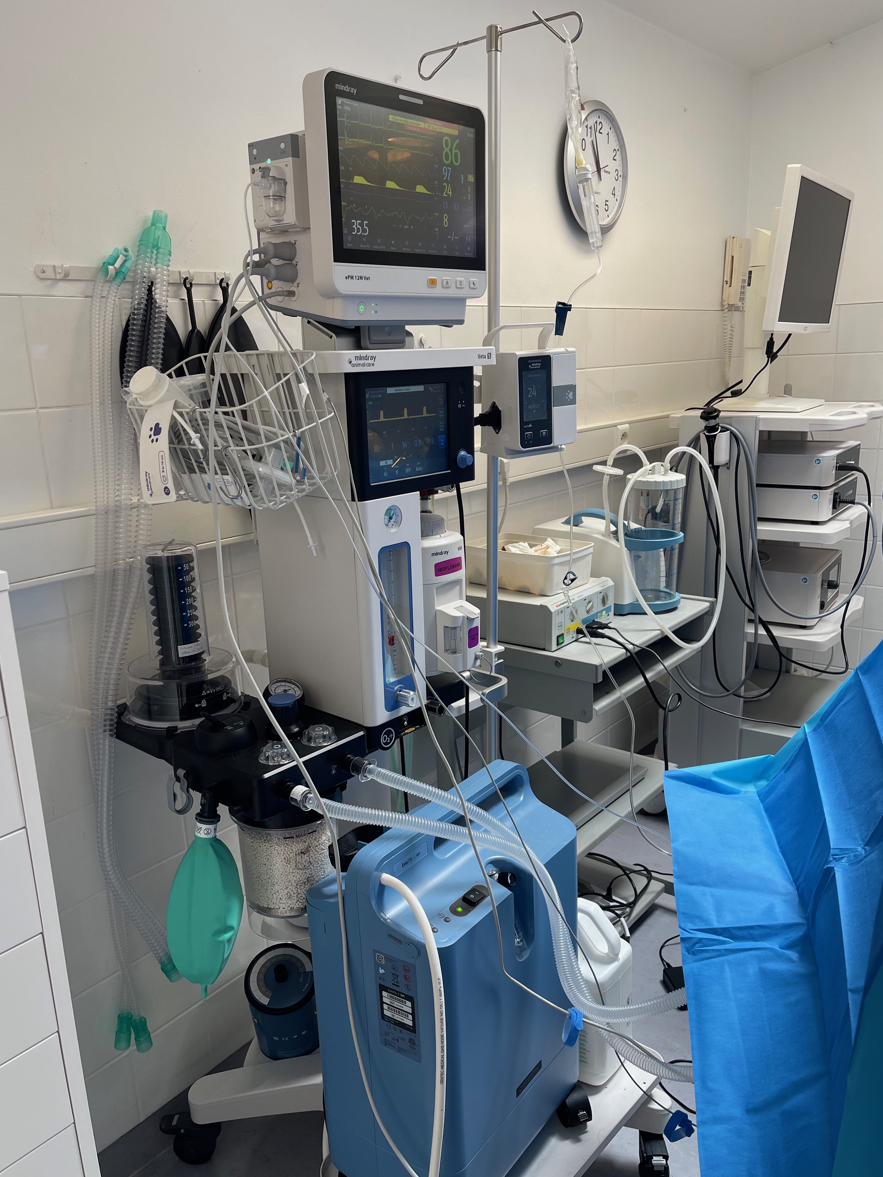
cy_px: 608
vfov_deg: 67.3
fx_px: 884
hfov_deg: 53.1
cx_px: 442
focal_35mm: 26
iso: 50
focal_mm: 5.1
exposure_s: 1/100
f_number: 1.6
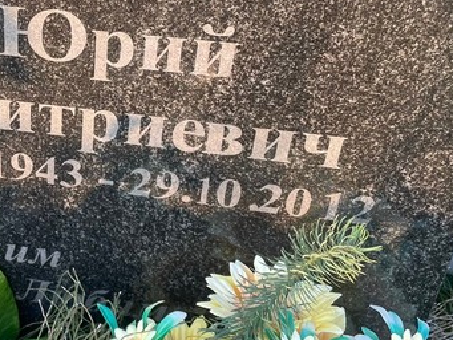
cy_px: 89
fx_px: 799
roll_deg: +2.8
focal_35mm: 61
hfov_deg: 30.3
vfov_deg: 23.8
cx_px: 45
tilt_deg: -32.8
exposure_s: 1/121
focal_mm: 4.2
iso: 32
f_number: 1.6
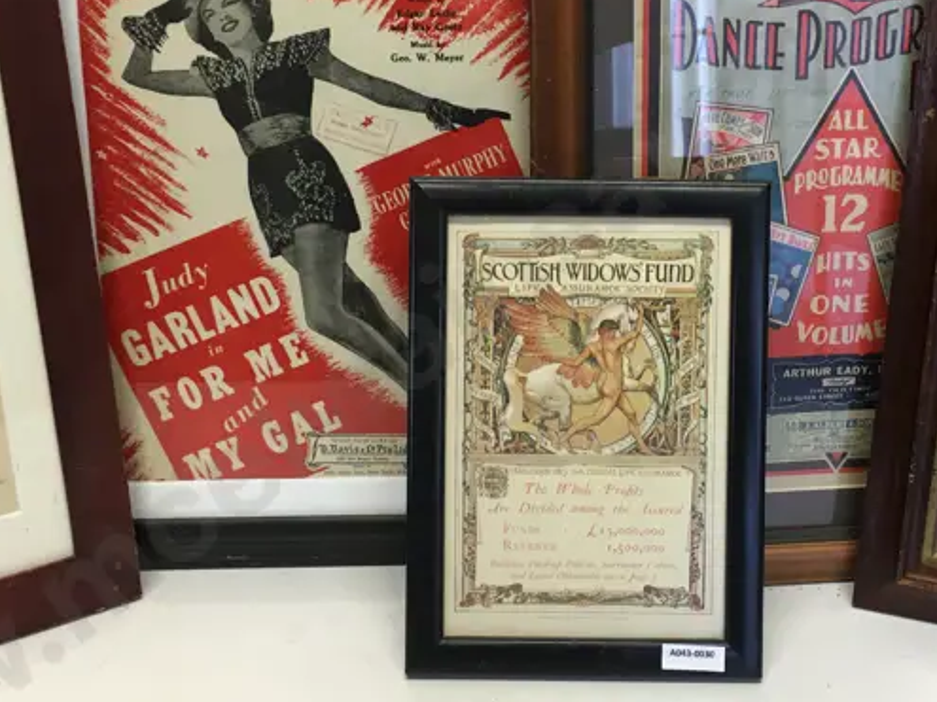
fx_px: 1624
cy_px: 252
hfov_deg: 32.1
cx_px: 545
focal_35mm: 60
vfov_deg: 24.3
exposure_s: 1/33
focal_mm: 4.15
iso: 40
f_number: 2.2
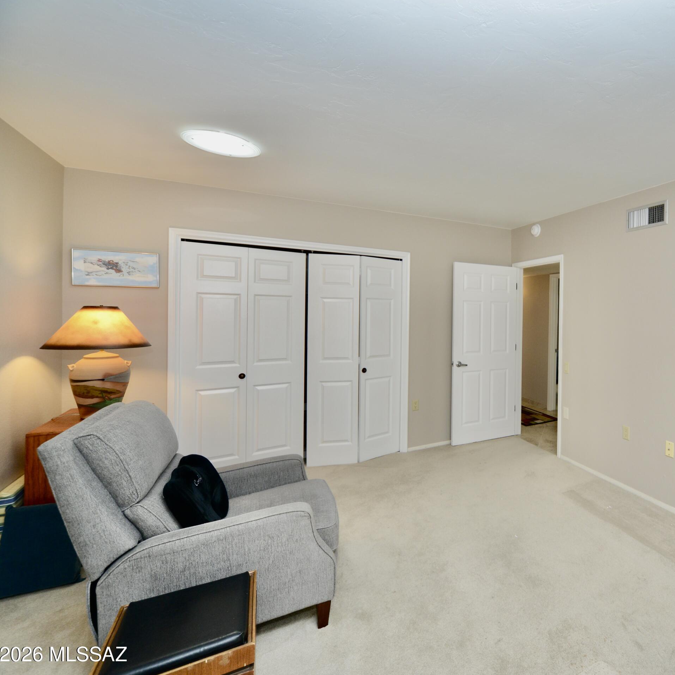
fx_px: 353
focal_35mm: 16
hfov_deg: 80.2
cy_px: 334
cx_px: 512
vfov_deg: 87.4
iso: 800
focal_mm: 12
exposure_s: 1/60
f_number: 7.1
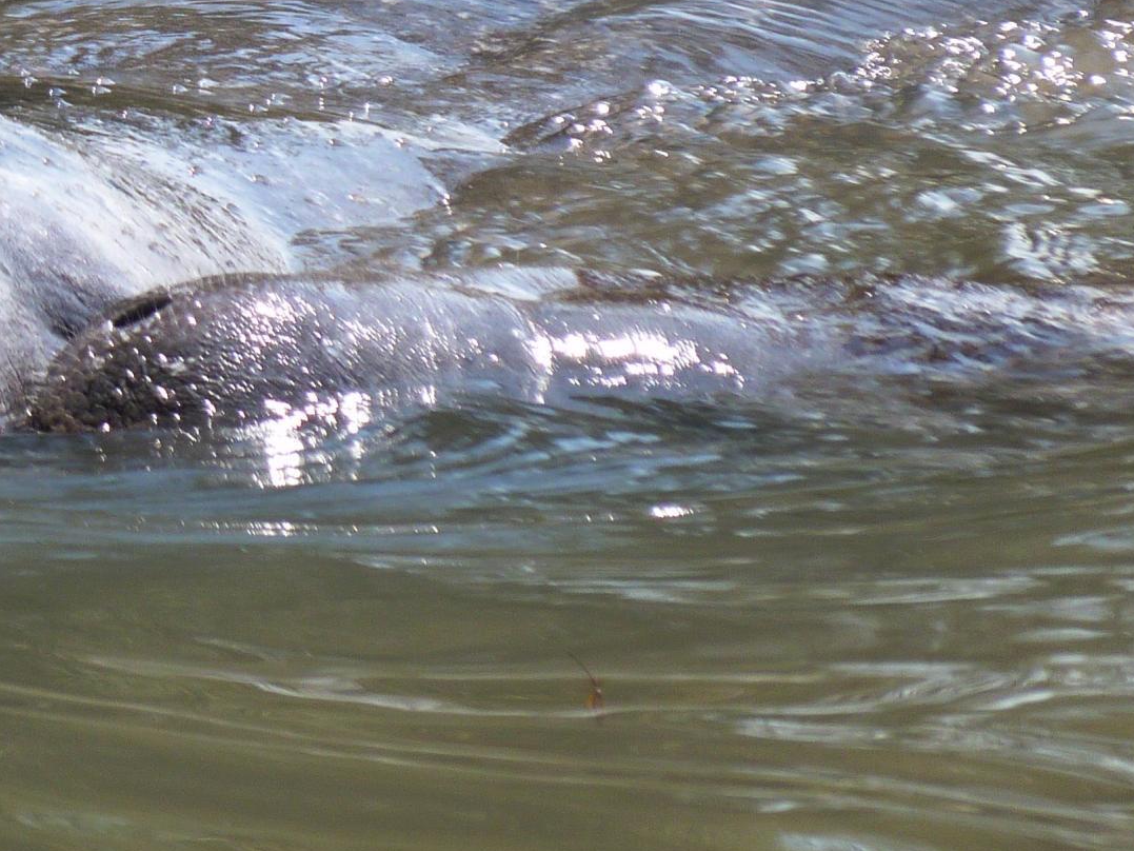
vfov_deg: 1.8
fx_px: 26407
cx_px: 83
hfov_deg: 2.5
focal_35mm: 806
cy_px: 240
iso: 80
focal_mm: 76.4
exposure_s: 1/200
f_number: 4.5
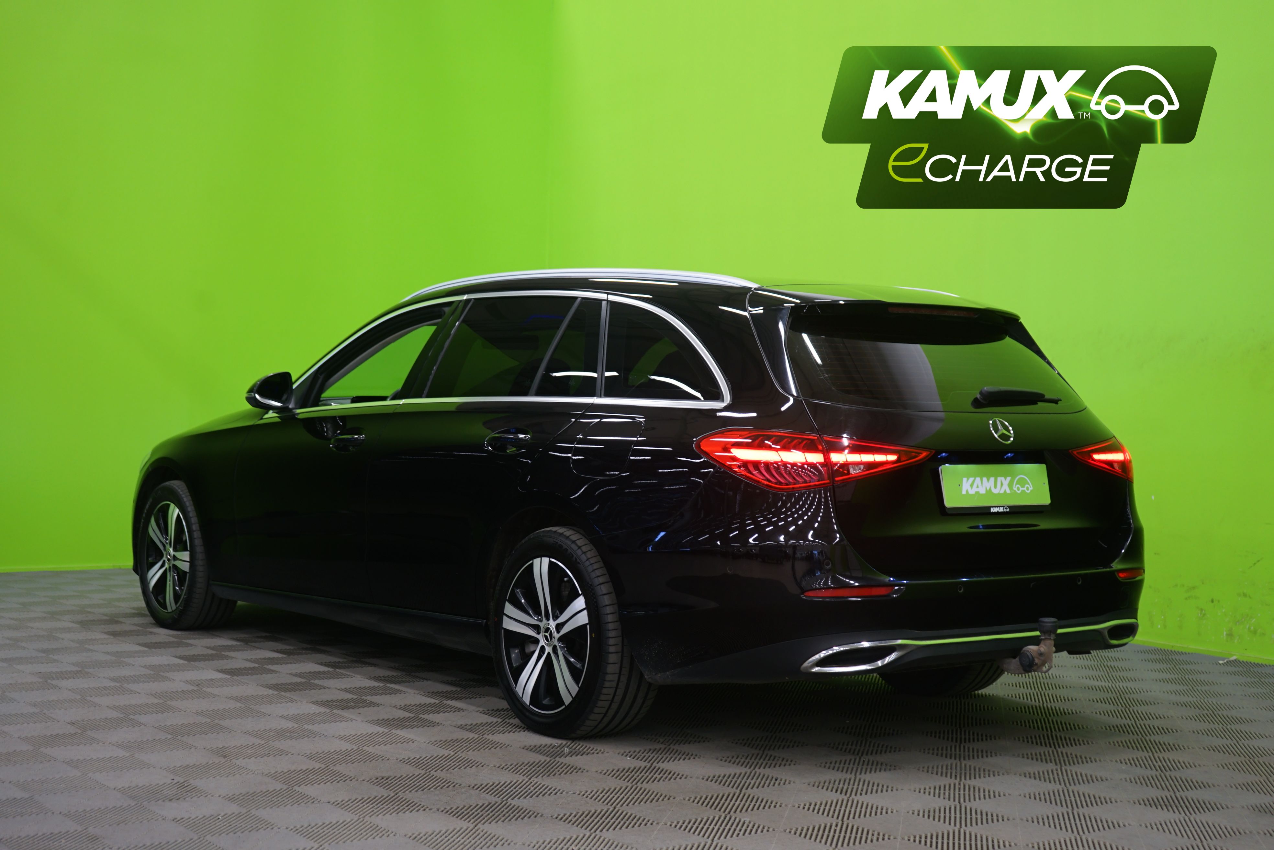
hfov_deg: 39.6
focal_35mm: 50
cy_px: 425
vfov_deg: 27.0
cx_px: 637
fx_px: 1769
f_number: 4.5
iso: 400
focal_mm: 50
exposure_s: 1/8
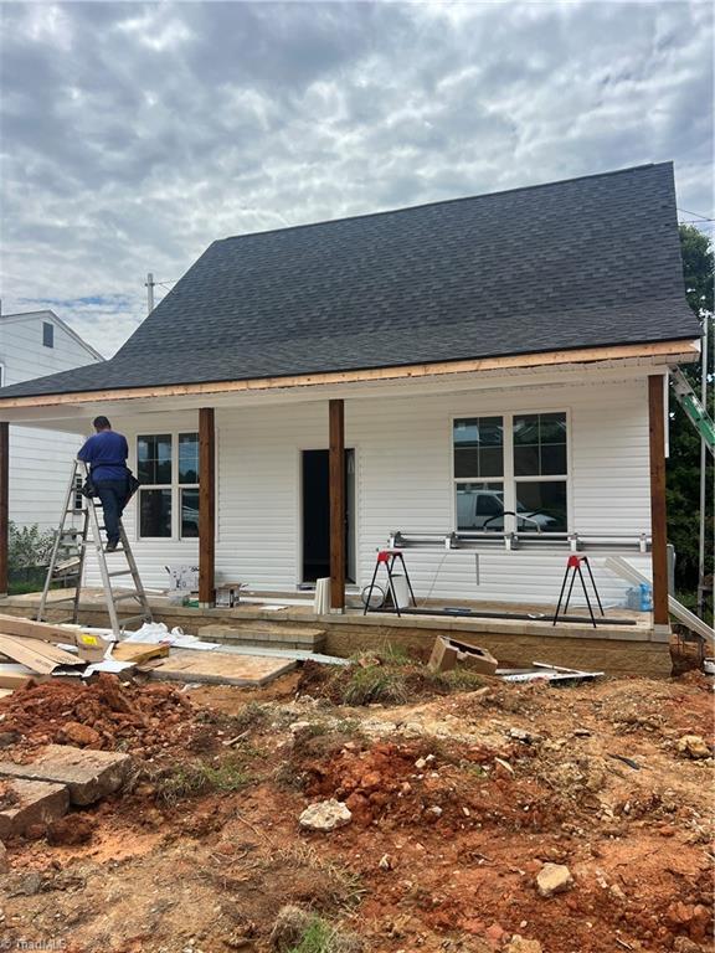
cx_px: 358
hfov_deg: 53.1
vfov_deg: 67.3
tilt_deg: +3.9
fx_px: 716
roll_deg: +1.1
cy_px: 476
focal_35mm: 26
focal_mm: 5.7
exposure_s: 1/5319
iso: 50
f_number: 1.5
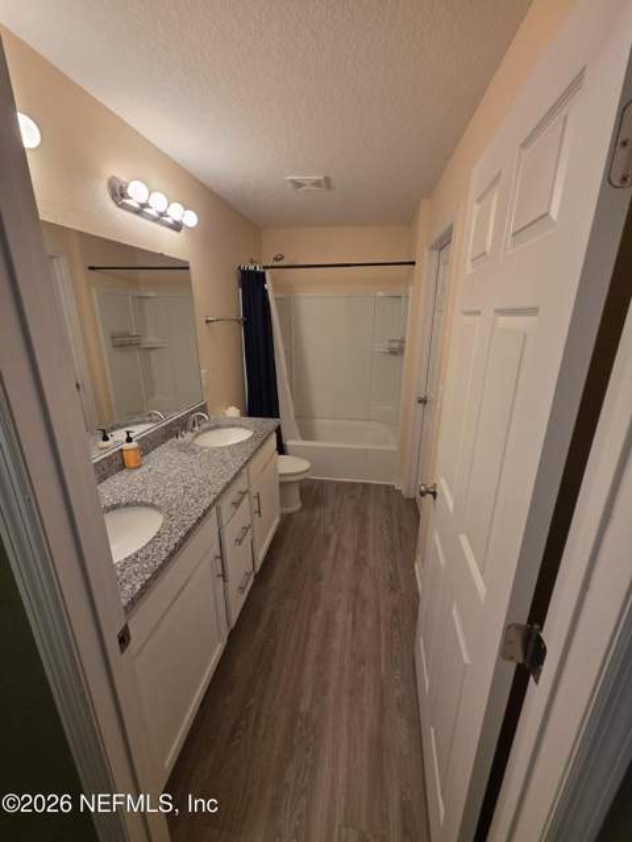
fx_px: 316
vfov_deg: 106.2
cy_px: 421
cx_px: 316
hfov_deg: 89.9
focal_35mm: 13
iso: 160
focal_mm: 2.2
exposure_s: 1/120
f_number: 1.9
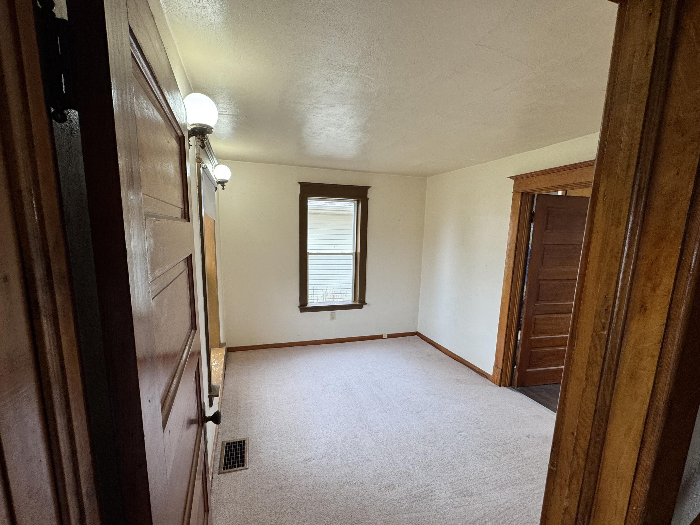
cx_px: 348
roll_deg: -1.2
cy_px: 286
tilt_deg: -10.3
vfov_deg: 77.9
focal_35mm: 16
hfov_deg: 94.5
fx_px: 324
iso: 160
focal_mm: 2.22
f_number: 2.2
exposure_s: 1/120
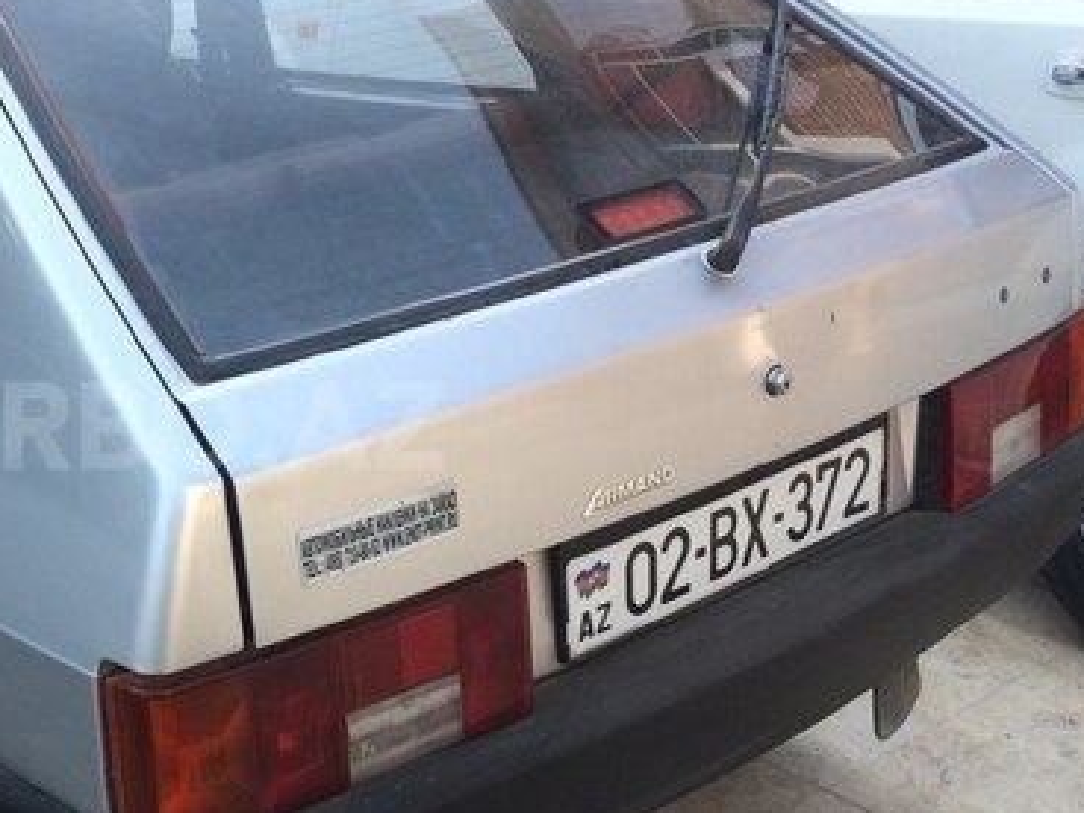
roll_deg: +0.7
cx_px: 141
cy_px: 426
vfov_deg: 28.0
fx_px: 1628
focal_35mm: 52
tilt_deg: -14.4
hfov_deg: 35.0
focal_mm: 4.15
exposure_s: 1/423
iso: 32
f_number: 2.2
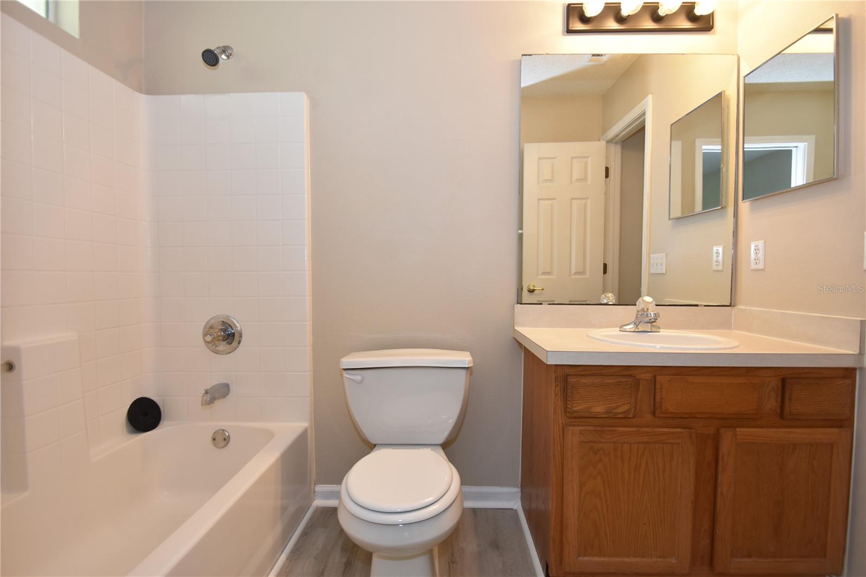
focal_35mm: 16
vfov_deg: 72.0
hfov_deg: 95.0
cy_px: 288
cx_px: 433
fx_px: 397
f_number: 4
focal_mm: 11
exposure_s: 1/60
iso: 450
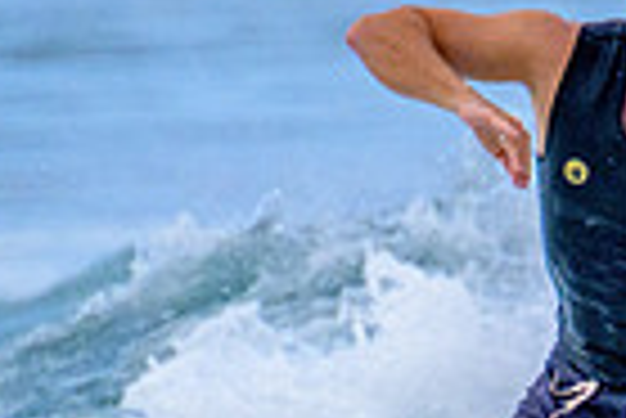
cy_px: 587
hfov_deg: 0.5
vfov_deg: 0.3
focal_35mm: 4530
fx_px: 78853
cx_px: 1083
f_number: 13
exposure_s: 1/1250
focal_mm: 800
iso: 1600
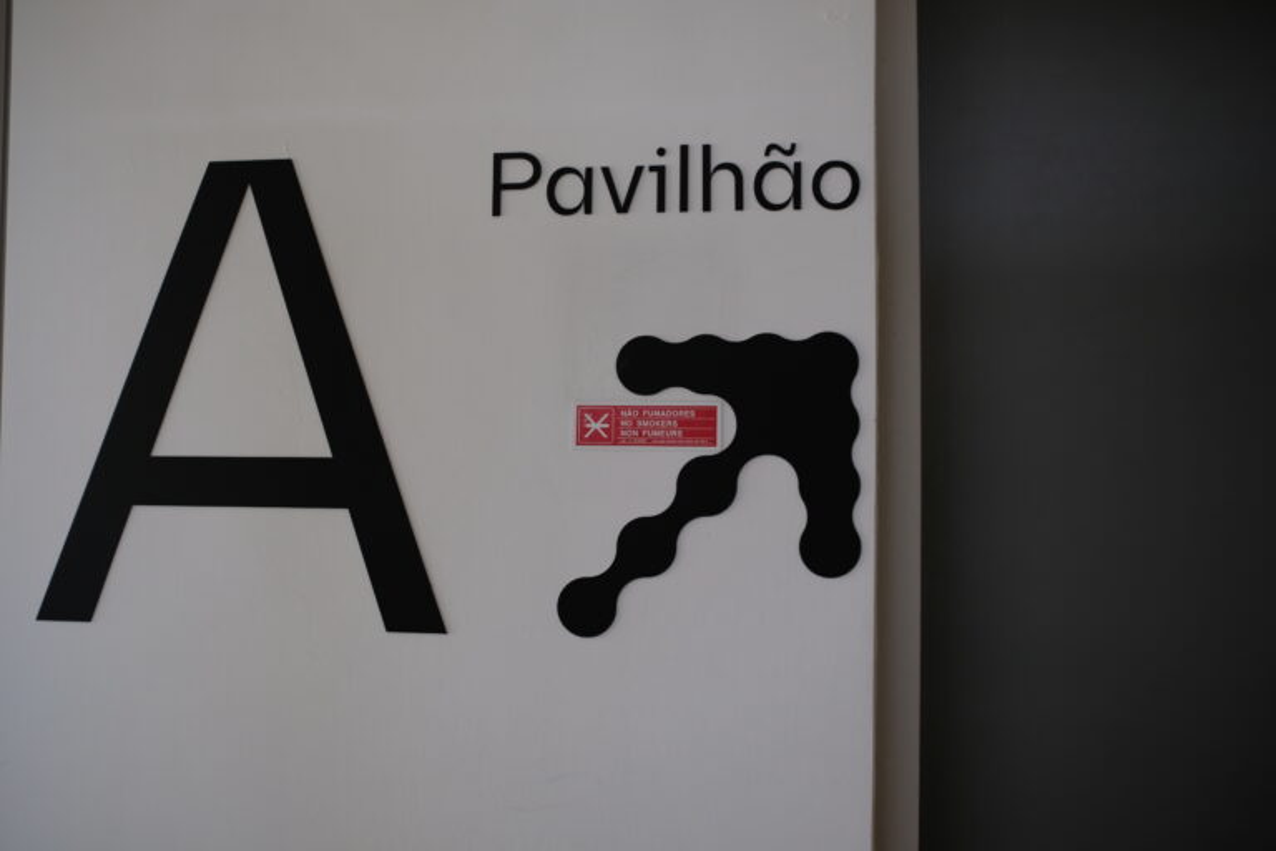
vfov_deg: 35.1
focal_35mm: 38
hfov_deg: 50.7
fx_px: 1347
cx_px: 638
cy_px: 426
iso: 200
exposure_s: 1/240
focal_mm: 25
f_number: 1.7
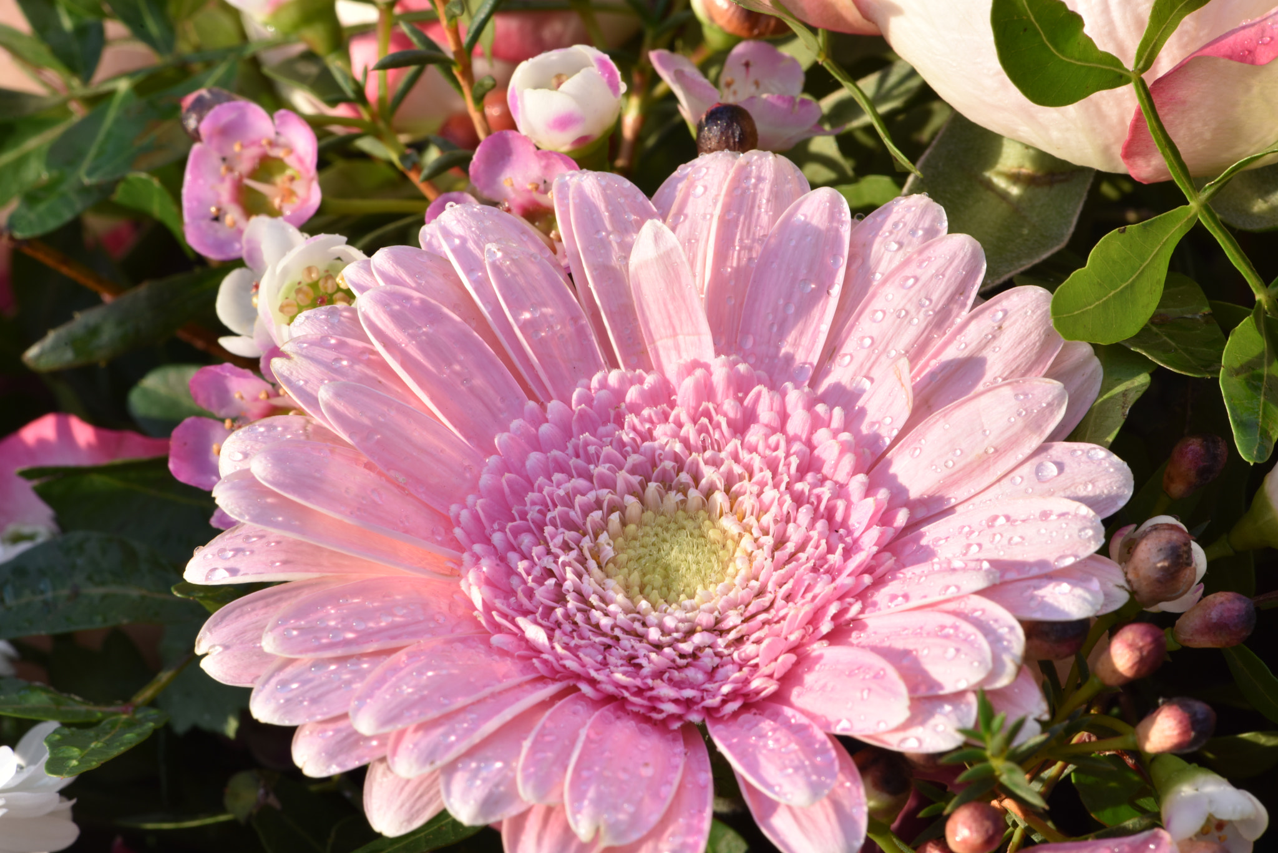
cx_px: 639
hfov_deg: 19.4
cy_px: 426
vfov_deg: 13.1
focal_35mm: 105
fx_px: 3729
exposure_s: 1/5
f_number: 25
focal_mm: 105
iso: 100
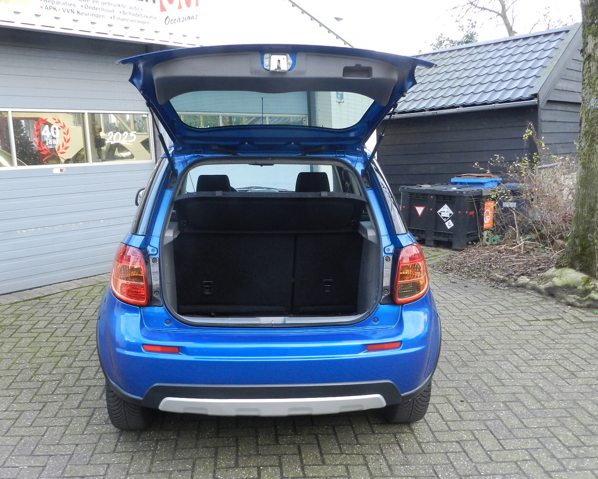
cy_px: 243
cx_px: 275
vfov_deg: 43.3
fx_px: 602
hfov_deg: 52.8
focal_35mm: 34
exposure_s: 1/25
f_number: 3.7
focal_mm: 5.6
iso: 400
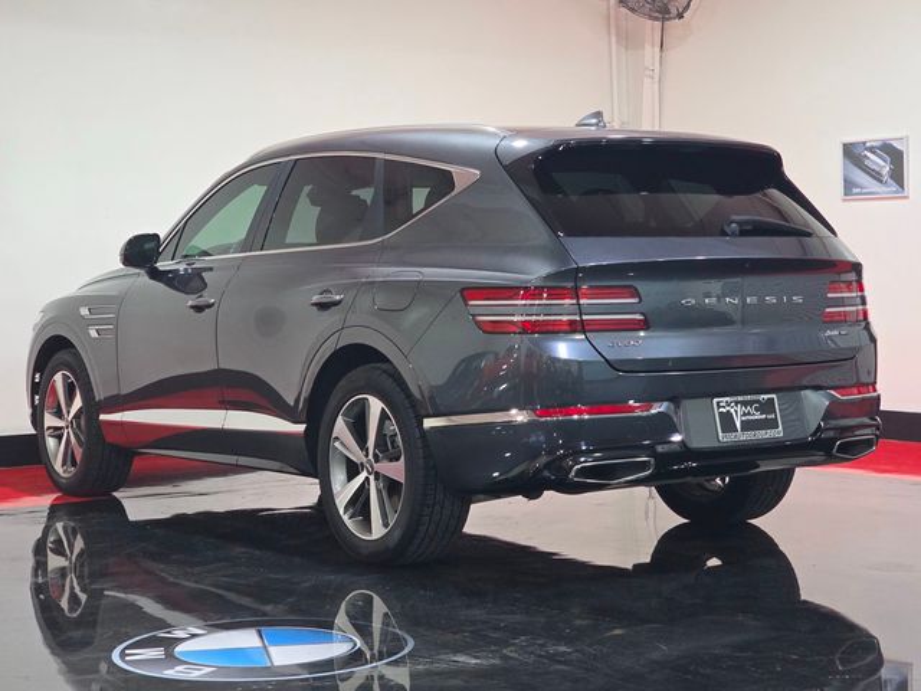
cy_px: 346
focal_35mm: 69
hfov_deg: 28.2
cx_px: 460
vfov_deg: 21.3
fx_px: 1836
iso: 500
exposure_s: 1/120
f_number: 2.4
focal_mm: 7.9
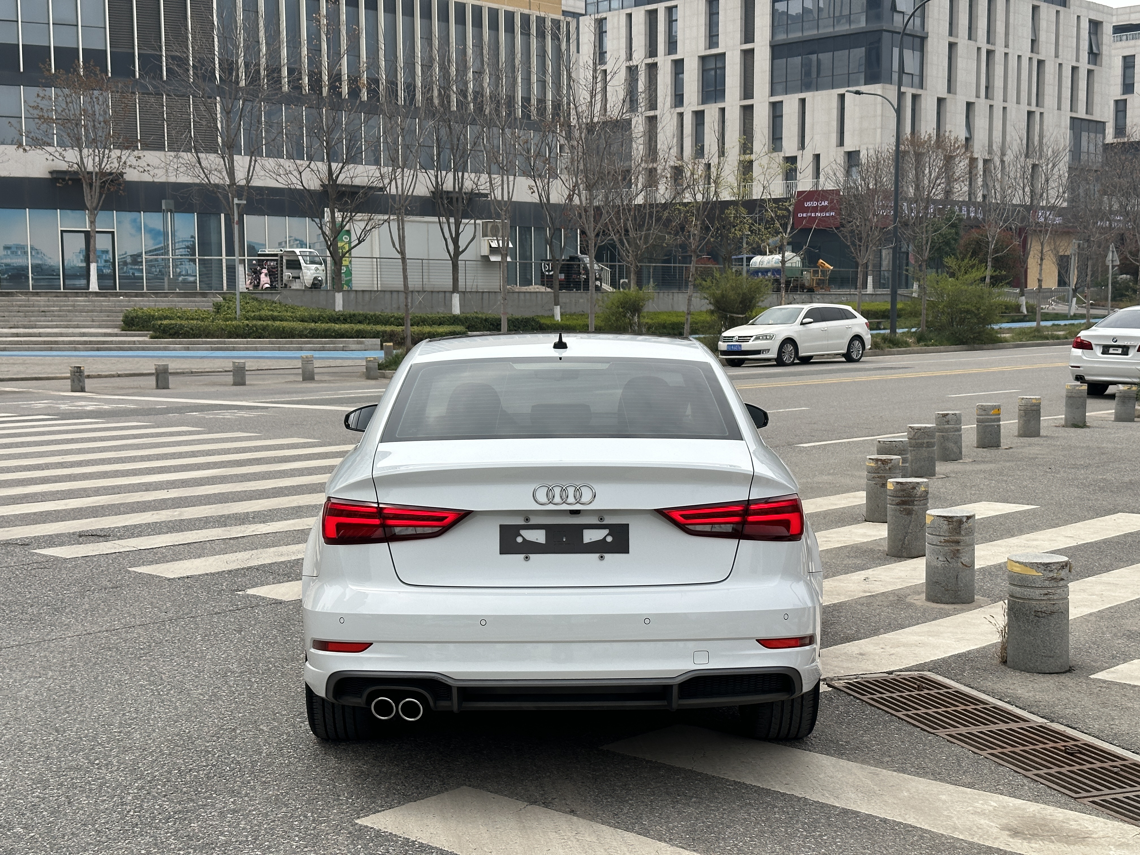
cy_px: 428
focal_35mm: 48
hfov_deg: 39.7
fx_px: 1581
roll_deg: +0.3
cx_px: 570
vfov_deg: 30.3
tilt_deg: -4.4
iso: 64
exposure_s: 1/4016
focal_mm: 6.86
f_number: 1.78
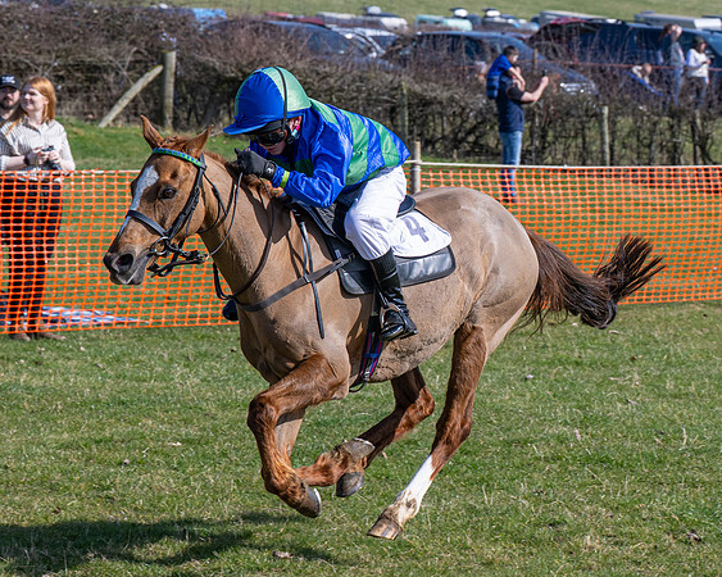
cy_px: 227
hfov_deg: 12.4
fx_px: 3318
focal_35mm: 155
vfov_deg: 9.9
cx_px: 359
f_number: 5
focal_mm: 70
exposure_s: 1/1250
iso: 200
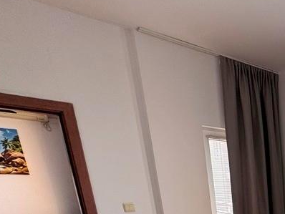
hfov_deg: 36.4
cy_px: 265
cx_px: 359
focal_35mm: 36
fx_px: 297
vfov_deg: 32.0
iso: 40
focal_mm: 2.22
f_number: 2.2
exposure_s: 1/126
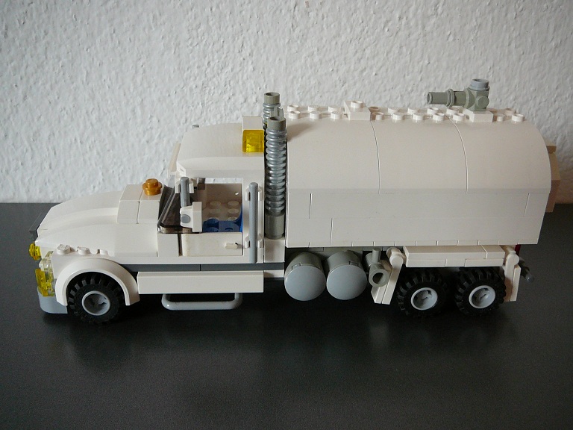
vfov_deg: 40.7
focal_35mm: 35
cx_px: 286
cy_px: 215
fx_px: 579
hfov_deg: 52.6
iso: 160
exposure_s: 1/30
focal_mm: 5.2
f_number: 2.8
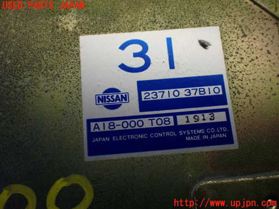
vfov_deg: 35.1
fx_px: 330
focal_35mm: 41
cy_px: 104
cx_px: 140
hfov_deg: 45.8
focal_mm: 7.31
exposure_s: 1/160
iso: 200
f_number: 2.8
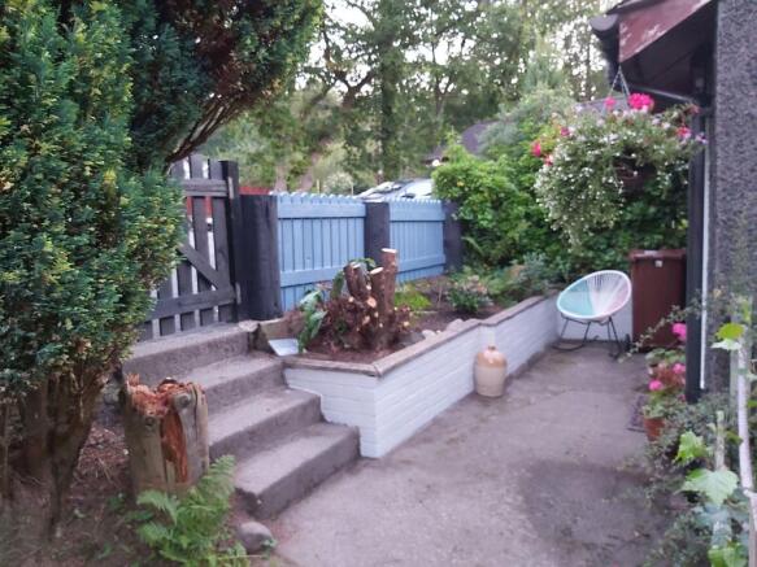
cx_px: 378
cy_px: 284
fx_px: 568
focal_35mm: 26
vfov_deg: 53.0
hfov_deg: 67.3
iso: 640
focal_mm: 3.92
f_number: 1.7
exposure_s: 1/25
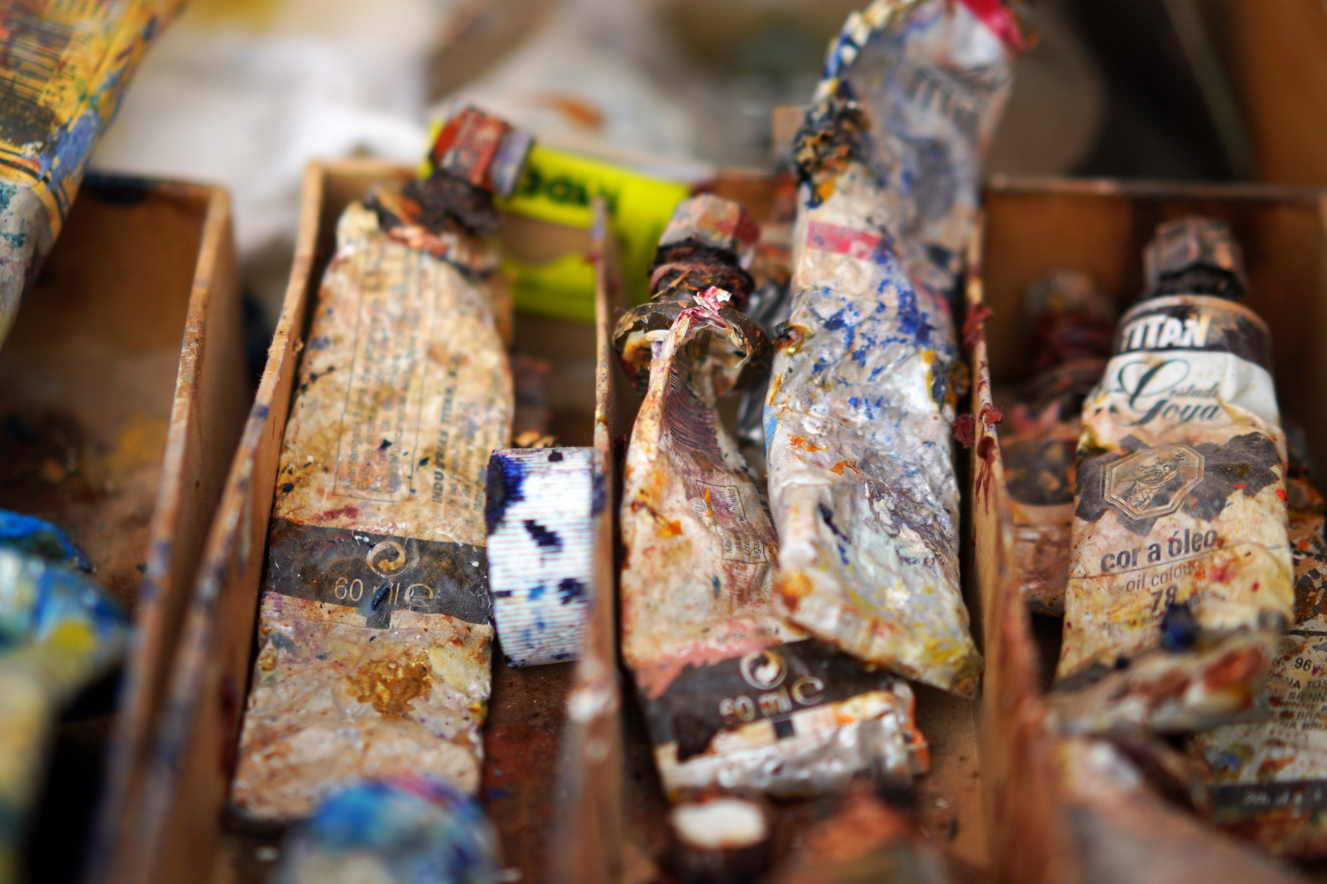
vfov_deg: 16.6
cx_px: 664
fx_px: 3022
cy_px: 442
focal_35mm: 82
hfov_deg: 24.8
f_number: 1.8
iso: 100
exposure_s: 1/20
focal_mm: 55
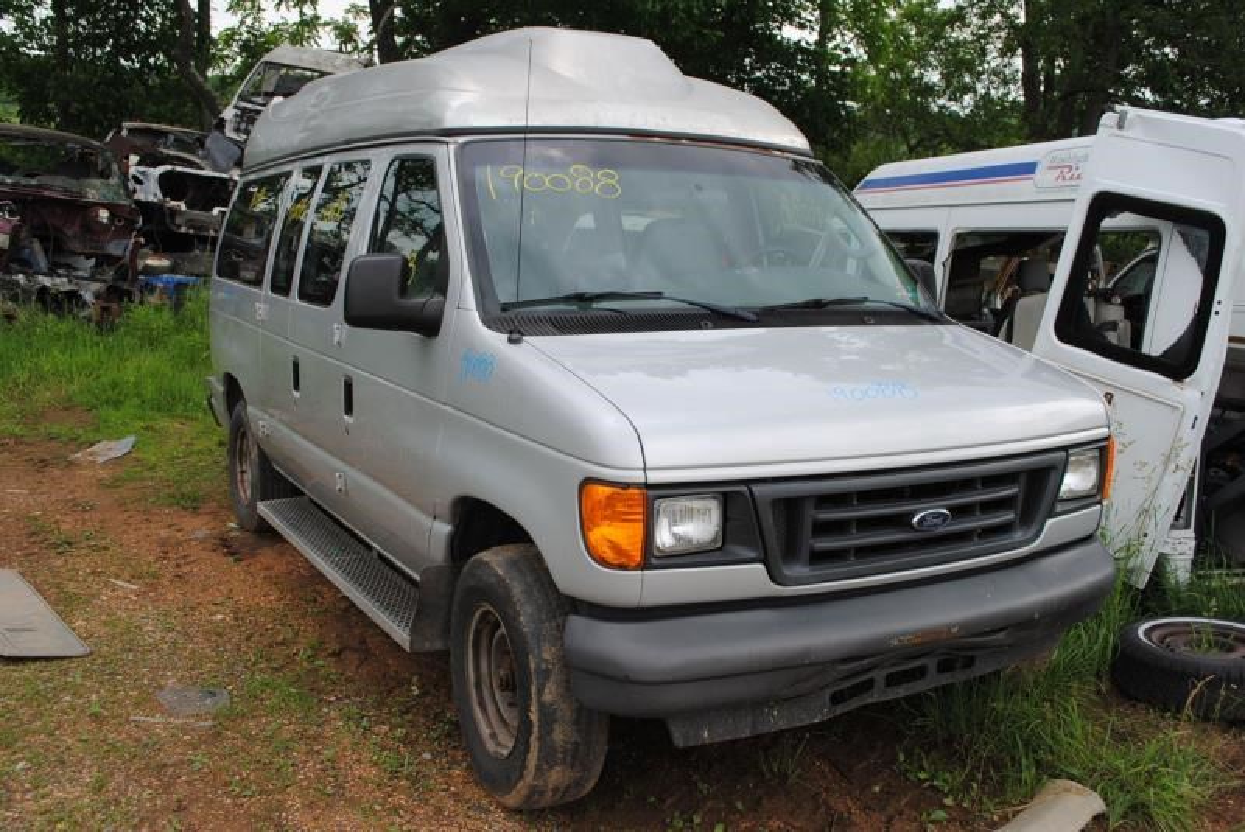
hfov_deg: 57.2
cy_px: 416
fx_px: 1142
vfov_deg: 40.0
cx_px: 622
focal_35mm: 33
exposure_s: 1/160
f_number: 6.3
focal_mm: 22
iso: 100
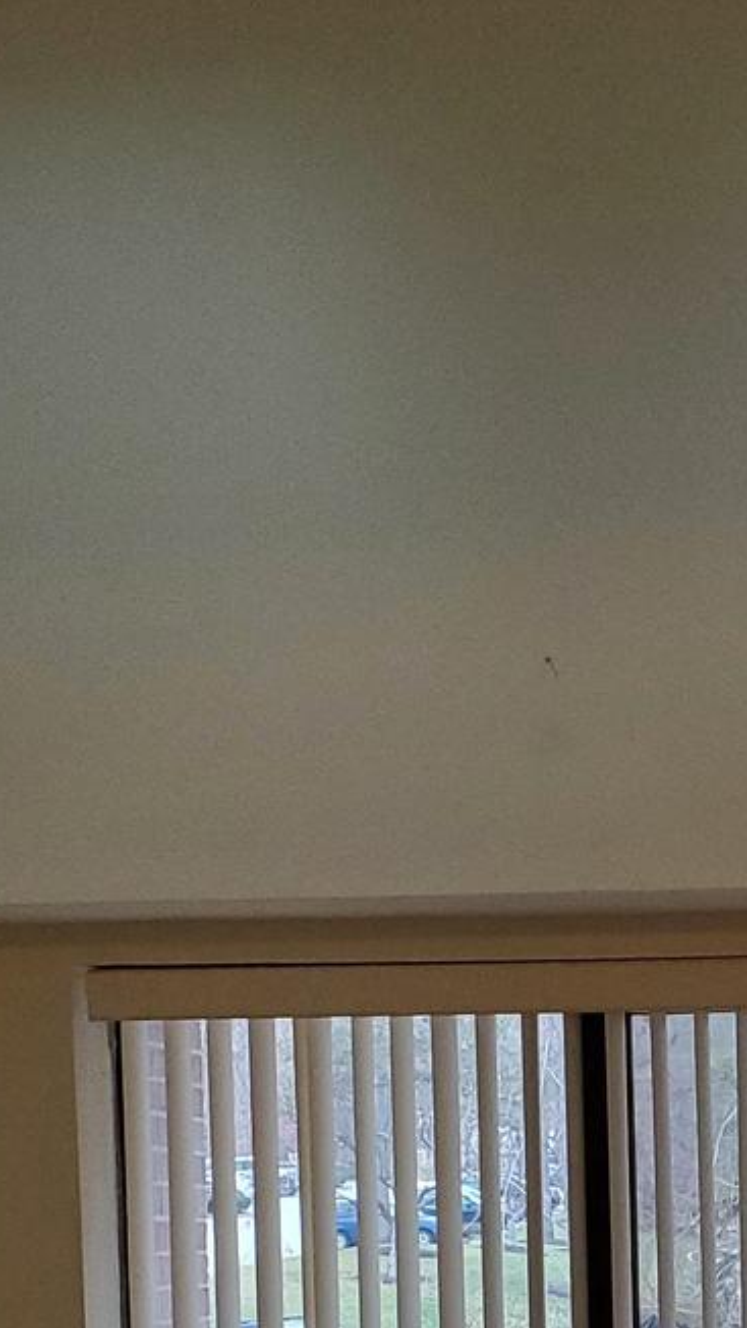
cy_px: 1395
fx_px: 3132
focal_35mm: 89
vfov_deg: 22.8
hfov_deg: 13.3
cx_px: 885
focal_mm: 4.3
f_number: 2.4
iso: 250
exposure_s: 1/40
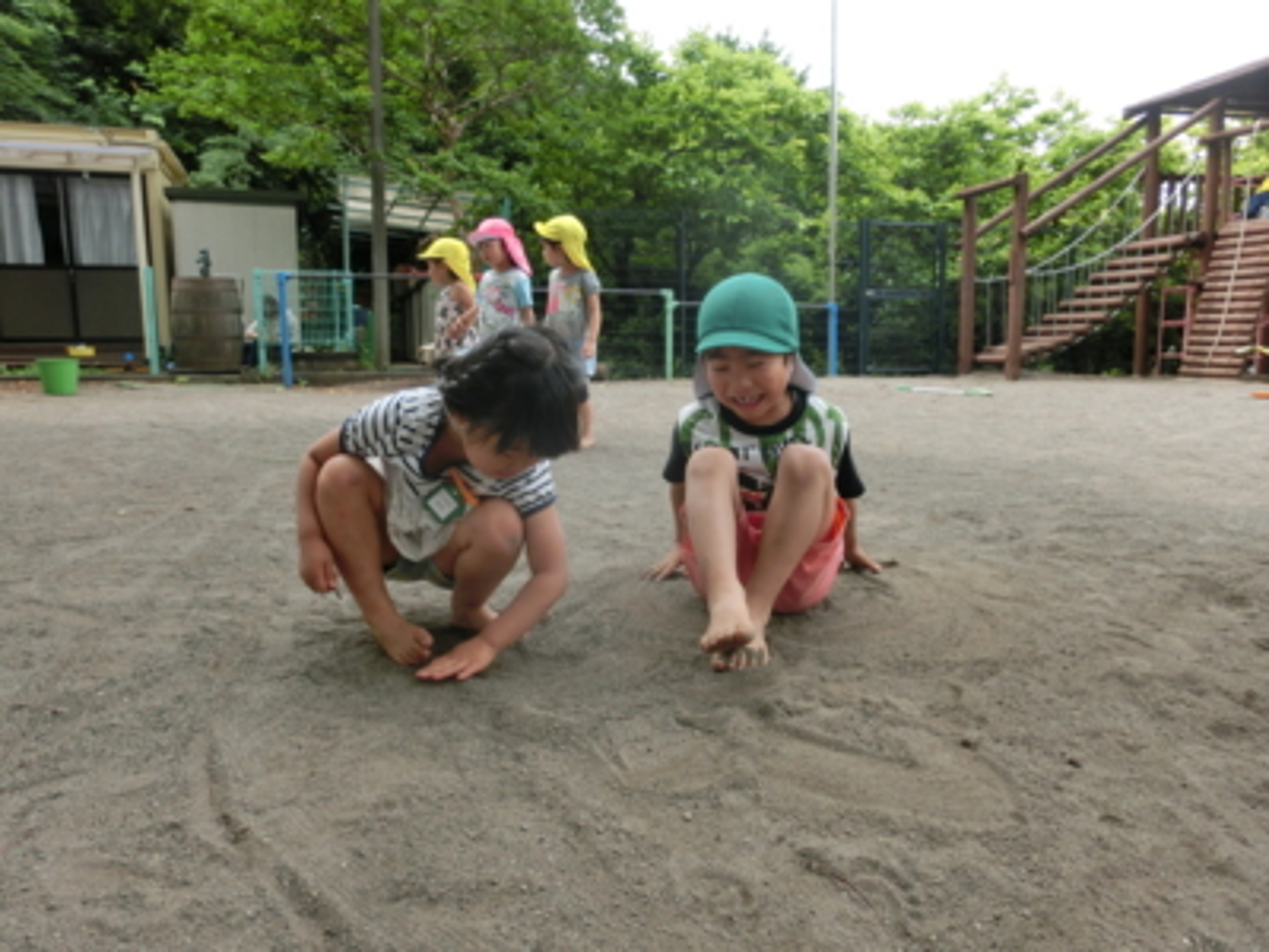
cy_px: 476
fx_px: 880
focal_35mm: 24
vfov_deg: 56.8
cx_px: 634
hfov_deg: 71.6
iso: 80
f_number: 3
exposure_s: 1/400
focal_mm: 4.24
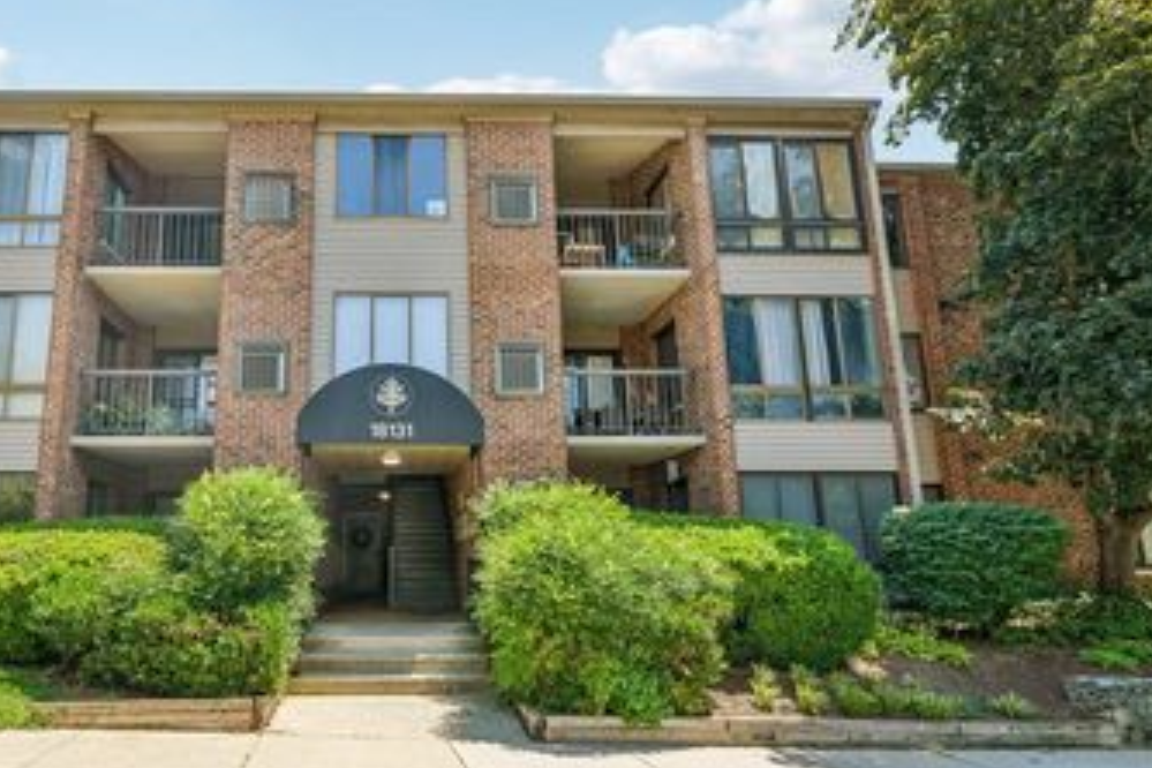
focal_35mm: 21
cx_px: 391
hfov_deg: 78.7
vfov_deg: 59.3
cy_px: 431
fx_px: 672
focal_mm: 14
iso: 100
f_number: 8
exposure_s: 1/80
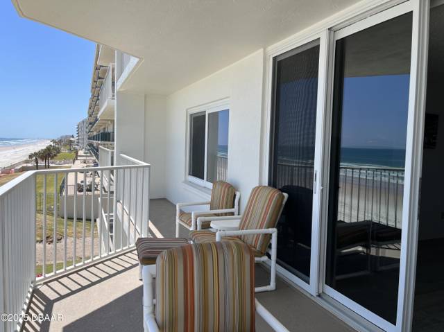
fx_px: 333
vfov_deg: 53.0
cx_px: 222
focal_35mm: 26
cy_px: 166
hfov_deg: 67.3
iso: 50
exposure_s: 1/3049
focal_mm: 5.1
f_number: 1.6
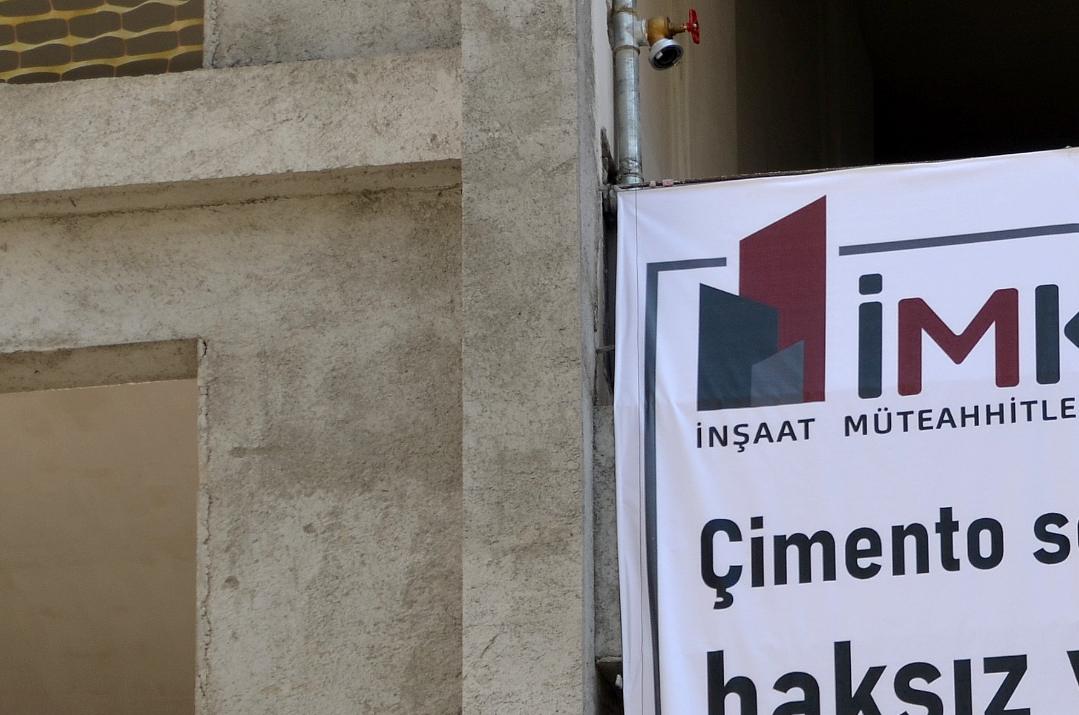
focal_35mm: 257
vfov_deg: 5.3
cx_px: 1369
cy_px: 836
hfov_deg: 7.9
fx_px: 7687
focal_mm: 62
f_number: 7.1
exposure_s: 1/200
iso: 100
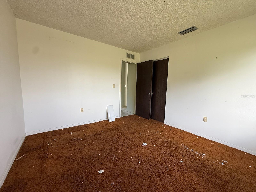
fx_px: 104
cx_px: 128
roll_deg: -1.9
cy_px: 96
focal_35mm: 14
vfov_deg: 85.7
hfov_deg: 102.1
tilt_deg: -5.1
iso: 125
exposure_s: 1/99
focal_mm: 2.22
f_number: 2.2
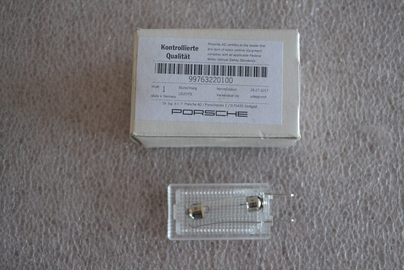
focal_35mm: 45
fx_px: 505
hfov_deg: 43.6
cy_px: 135
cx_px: 202
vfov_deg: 29.9
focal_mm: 30
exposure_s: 1/60
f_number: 4.5
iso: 2200
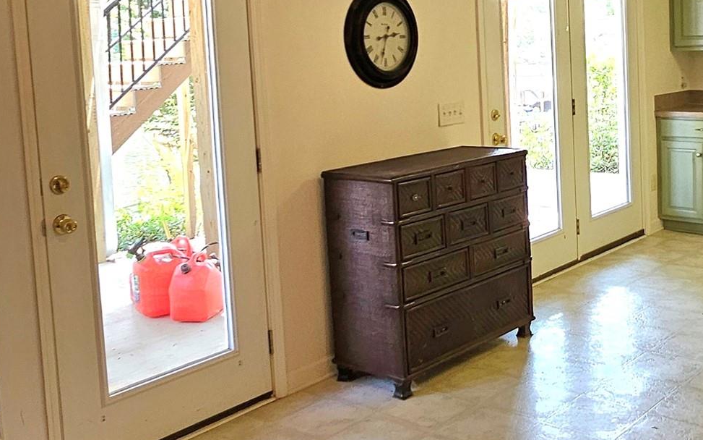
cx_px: 730
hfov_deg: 49.9
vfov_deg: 39.4
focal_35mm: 29
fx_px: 556
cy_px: 29
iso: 100
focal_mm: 2.2
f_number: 2.2
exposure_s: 1/60.2
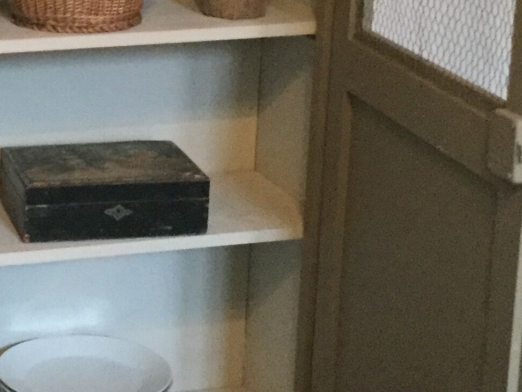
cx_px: -47
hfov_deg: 18.2
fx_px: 1568
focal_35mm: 104
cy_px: 100
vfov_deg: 14.2
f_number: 2.4
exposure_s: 1/17
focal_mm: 3.3
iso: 200
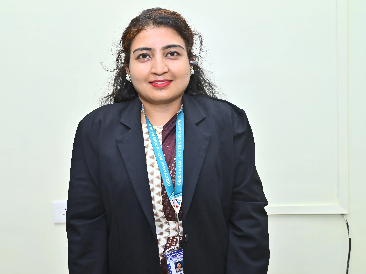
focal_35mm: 40
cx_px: 164
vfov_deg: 35.9
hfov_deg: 46.7
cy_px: 129
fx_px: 423
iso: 400
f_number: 4.5
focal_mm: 34
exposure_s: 1/100
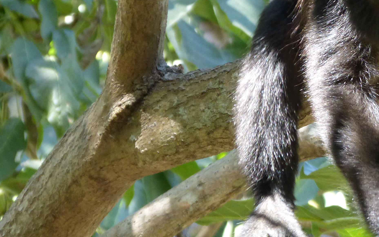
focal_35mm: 819
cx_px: 444
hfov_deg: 2.6
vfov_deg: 1.6
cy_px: 73
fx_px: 8459
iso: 250
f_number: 4.1
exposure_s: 1/100
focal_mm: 55.9
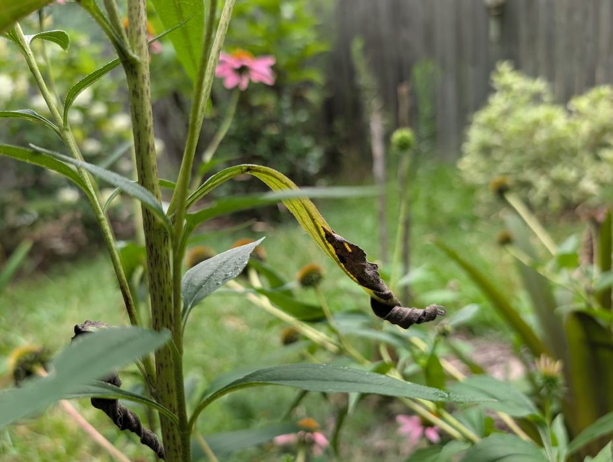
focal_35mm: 24
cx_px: 306
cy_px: 231
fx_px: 426
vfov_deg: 57.0
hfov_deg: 71.5
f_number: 1.68
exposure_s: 1/156
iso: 58
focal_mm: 6.9
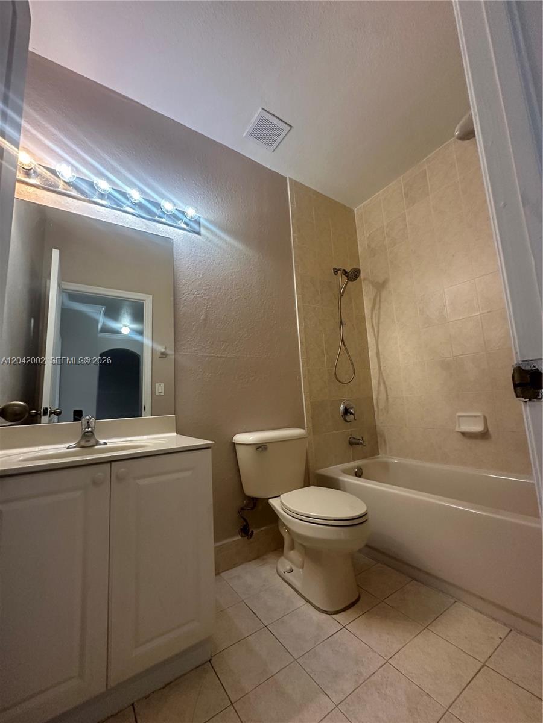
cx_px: 272
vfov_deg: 102.1
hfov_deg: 85.7
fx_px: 293
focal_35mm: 14
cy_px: 362
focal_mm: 2.22
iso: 320
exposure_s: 1/120
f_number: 2.2
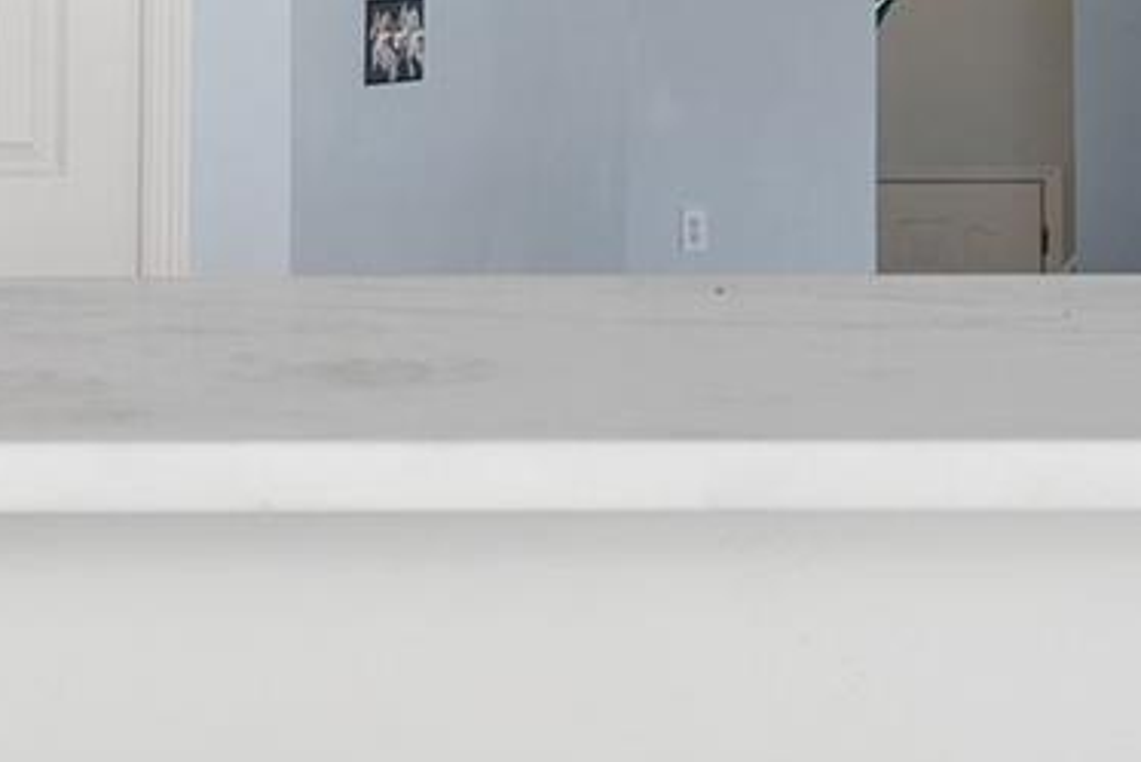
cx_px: -358
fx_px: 2853
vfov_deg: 14.8
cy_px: -92
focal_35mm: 90
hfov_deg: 20.6
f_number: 8
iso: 320
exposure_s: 1/5
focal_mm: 21
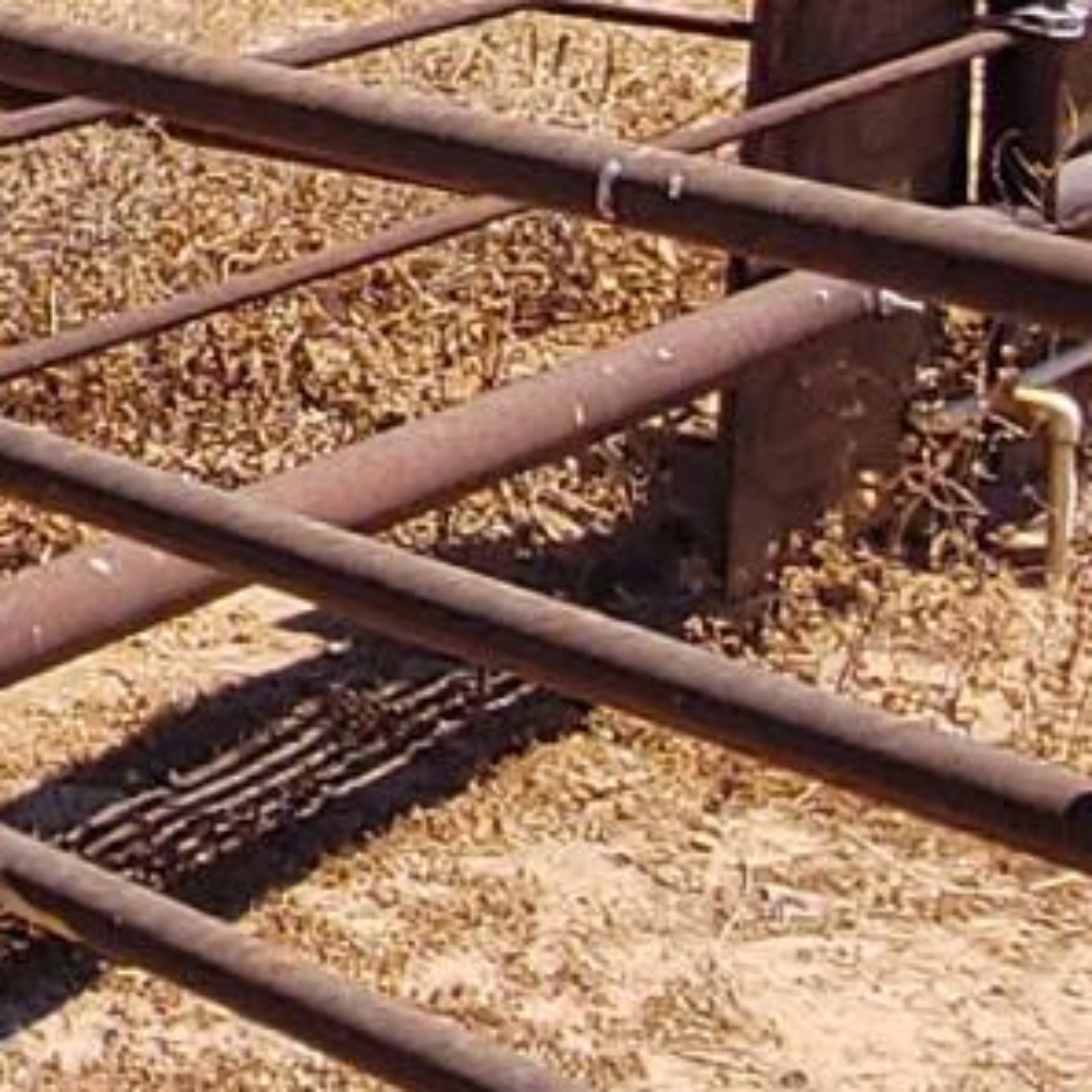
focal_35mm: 116
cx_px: -1305
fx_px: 4140
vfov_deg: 14.3
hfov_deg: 12.6
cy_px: -393
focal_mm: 1.74
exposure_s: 1/1391
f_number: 2.2
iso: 40
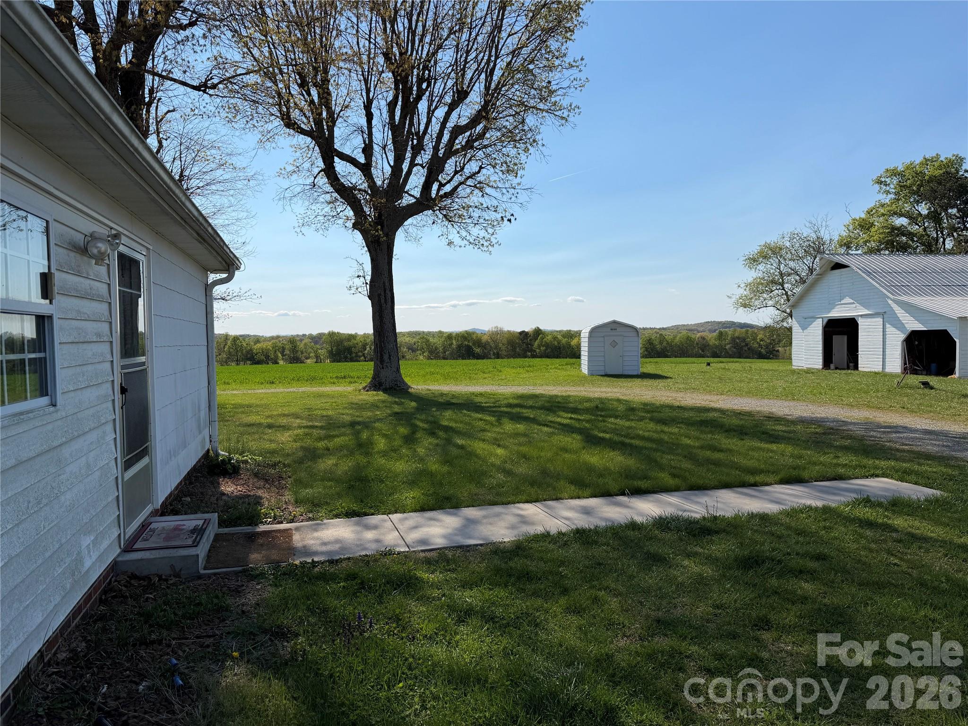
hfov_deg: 71.6
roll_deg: +0.5
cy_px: 363
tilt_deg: -2.1
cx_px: 484
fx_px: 671
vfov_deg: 56.8
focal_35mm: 24
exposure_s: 1/9091
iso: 80
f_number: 1.78
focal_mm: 6.76
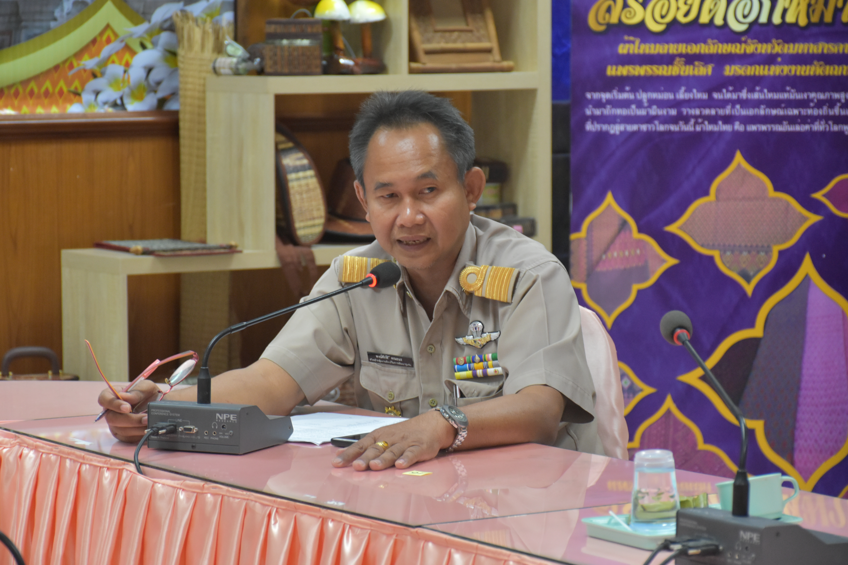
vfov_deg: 10.2
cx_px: 424
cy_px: 282
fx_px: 3180
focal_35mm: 135
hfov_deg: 15.2
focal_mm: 90
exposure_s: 1/60
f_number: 5.3
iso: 1800
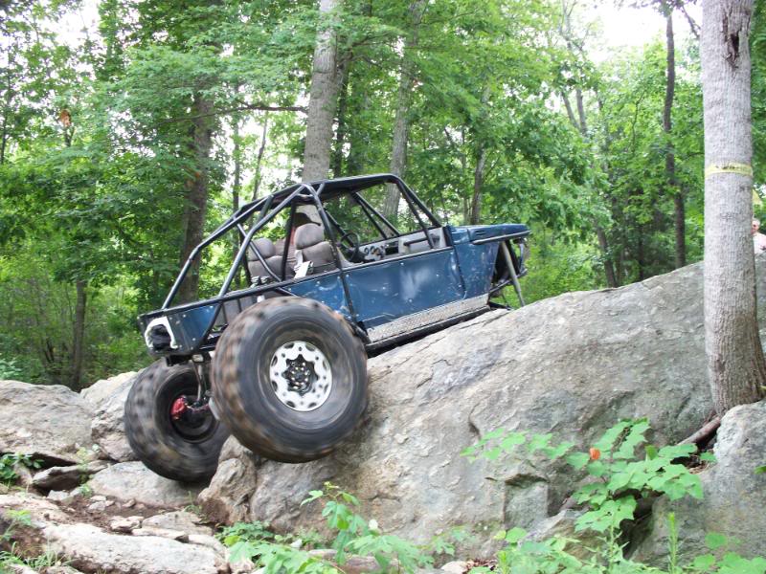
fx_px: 797
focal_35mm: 36
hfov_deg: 51.4
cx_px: 383
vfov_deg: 39.7
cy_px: 287
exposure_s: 1/60
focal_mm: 7.54
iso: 100
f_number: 2.8
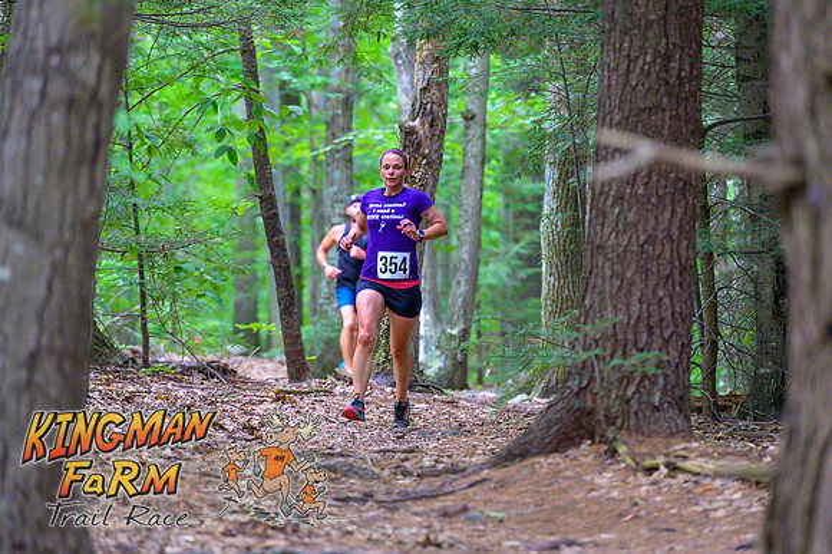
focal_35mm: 200
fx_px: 4619
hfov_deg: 10.3
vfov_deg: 6.9
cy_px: 277
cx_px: 416
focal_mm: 200
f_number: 4
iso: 8000
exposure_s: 1/200
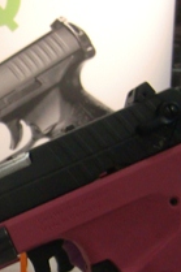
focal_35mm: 67
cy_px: 213
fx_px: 506
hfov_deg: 18.6
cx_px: -65
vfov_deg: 29.5
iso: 320
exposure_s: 1/60
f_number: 3.2
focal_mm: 4.3
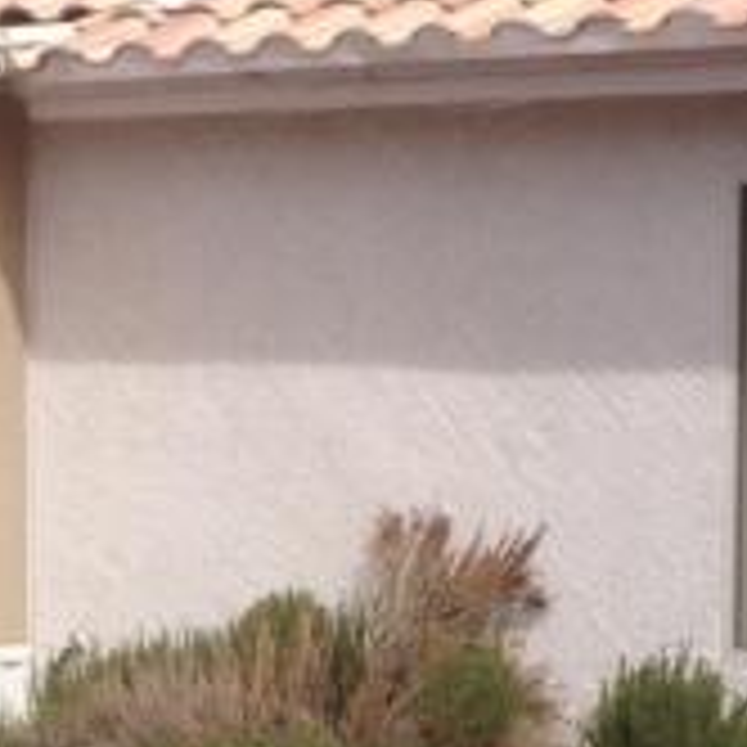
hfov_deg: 9.1
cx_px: -14
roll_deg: -3.2
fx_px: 4663
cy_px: 792
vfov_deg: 9.1
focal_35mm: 191
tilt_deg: -7.7
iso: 50
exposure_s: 1/2762
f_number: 2.4
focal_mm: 4.28
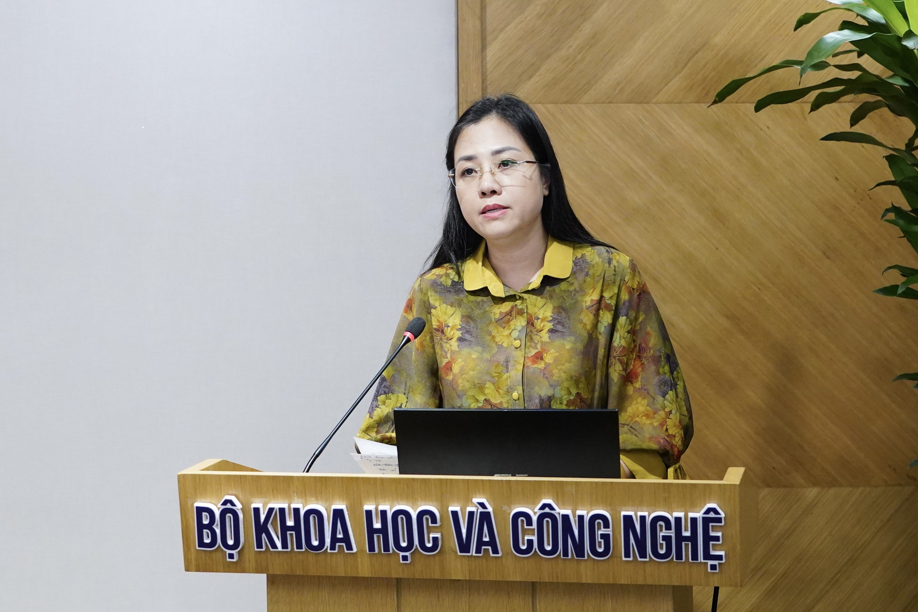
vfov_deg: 28.7
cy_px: 306
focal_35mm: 47
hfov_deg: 41.9
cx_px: 459
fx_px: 1198
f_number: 4.5
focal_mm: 47
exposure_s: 1/160
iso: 5000
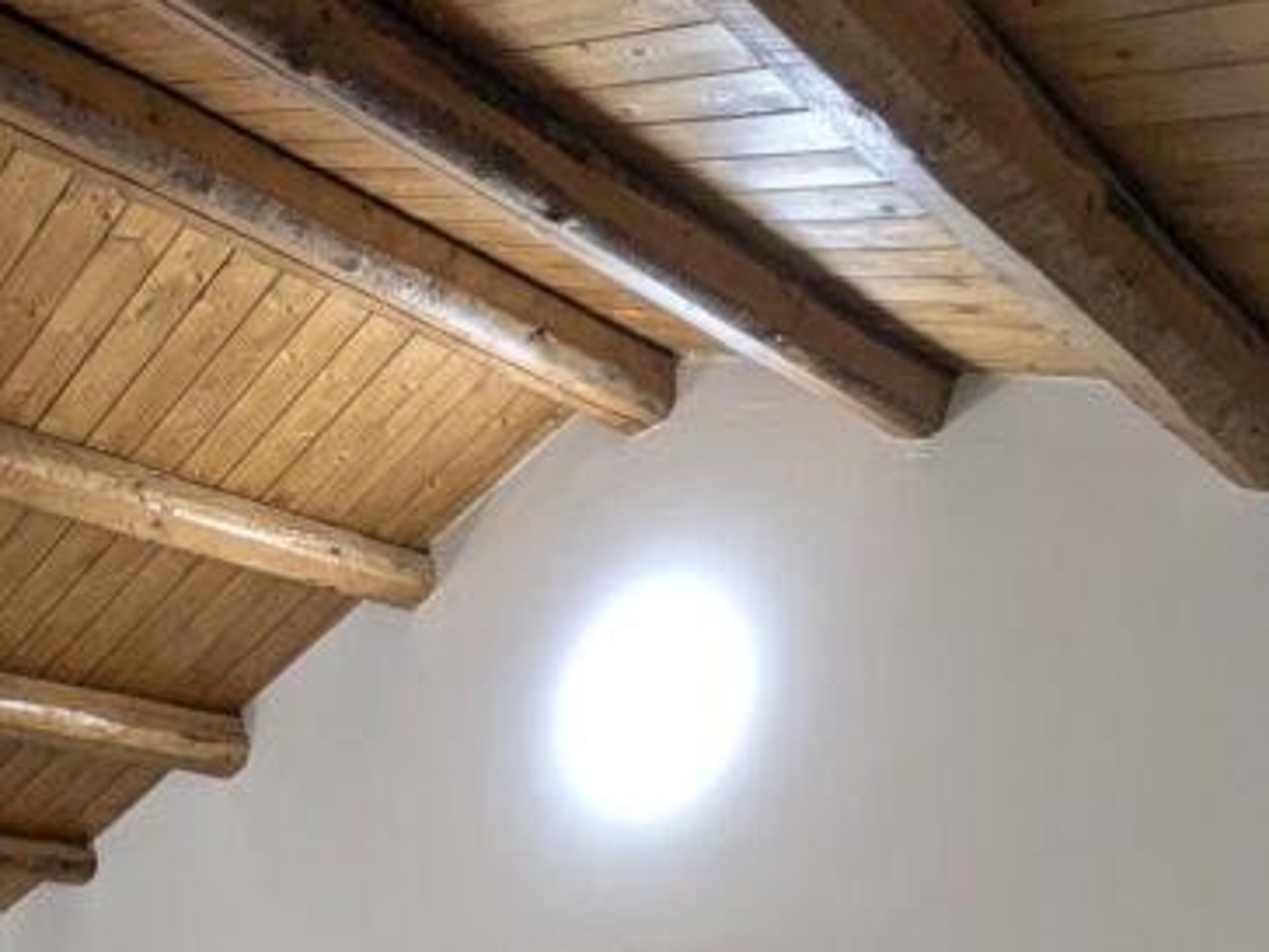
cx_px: 307
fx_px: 1650
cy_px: 1297
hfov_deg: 40.8
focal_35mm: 45
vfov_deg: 26.4
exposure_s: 1/25
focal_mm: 2.35
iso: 76
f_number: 2.2
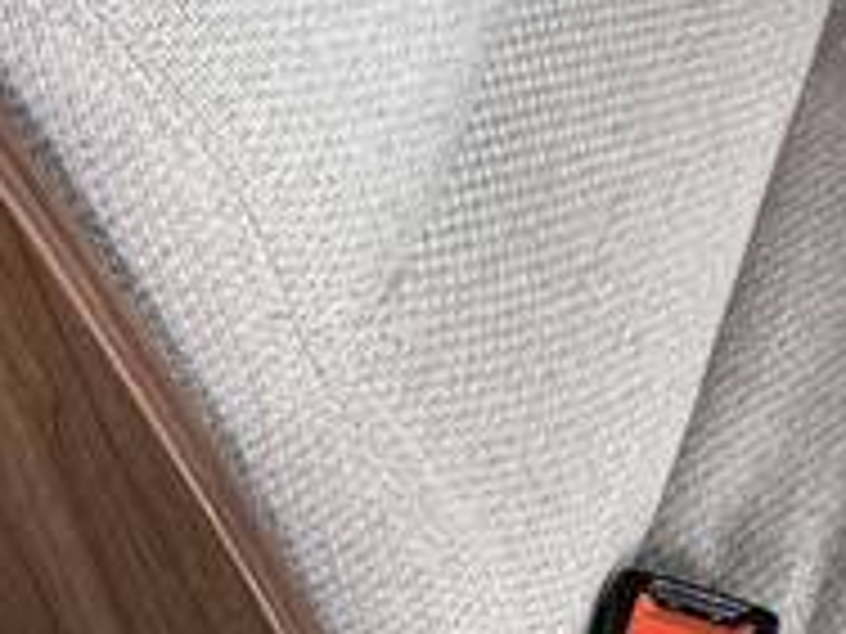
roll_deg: +1.4
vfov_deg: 9.4
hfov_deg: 11.1
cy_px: -396
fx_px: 3739
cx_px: 1966
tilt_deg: -40.6
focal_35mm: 153
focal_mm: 6.76
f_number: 1.78
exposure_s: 1/121
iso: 100
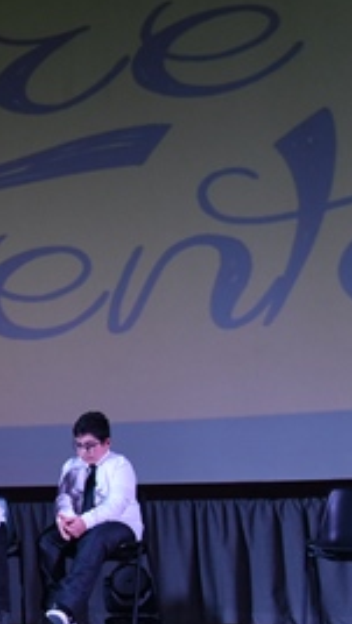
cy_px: 283
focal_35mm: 80
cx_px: -263
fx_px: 1326
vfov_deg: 26.5
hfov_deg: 13.7
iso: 4000
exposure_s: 1/320
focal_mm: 32
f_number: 4
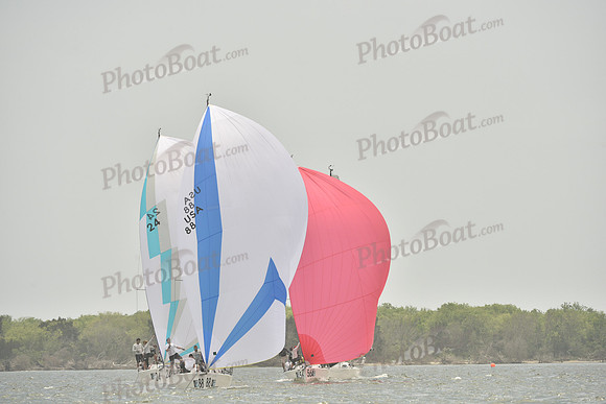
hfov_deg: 5.2
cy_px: 202
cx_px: 303
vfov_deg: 3.4
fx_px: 6735
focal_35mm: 400
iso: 320
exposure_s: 1/1250
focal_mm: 400
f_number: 8
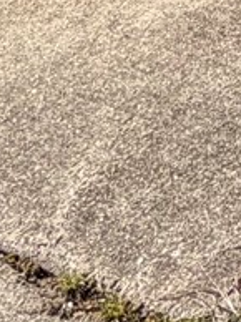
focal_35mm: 148
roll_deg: -0.8
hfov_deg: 9.0
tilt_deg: -2.2
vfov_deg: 10.1
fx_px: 1377
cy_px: -631
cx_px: 573
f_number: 2.2
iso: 25
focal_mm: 2.22
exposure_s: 1/770
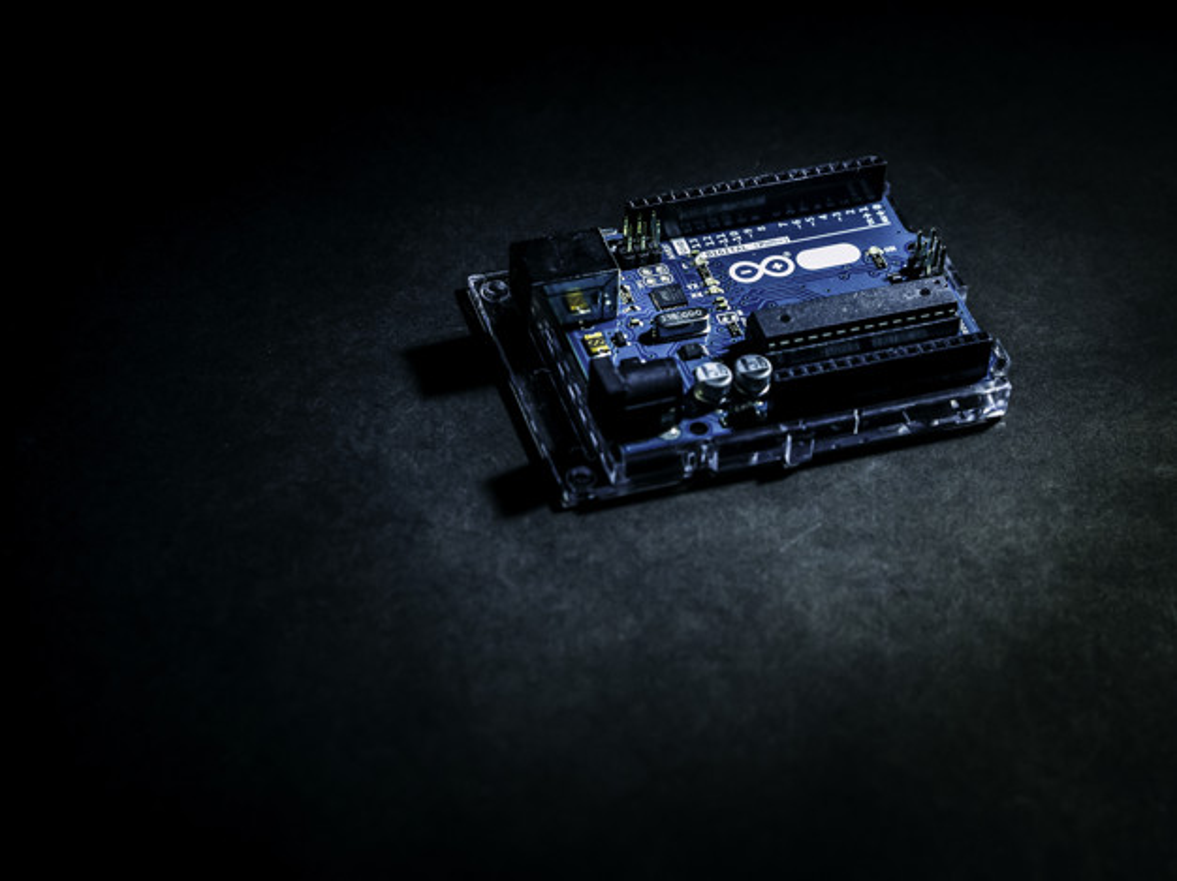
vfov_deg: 16.4
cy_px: 440
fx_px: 3059
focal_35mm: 90
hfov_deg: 21.8
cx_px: 588
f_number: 4
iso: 320
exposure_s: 1/8
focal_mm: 45
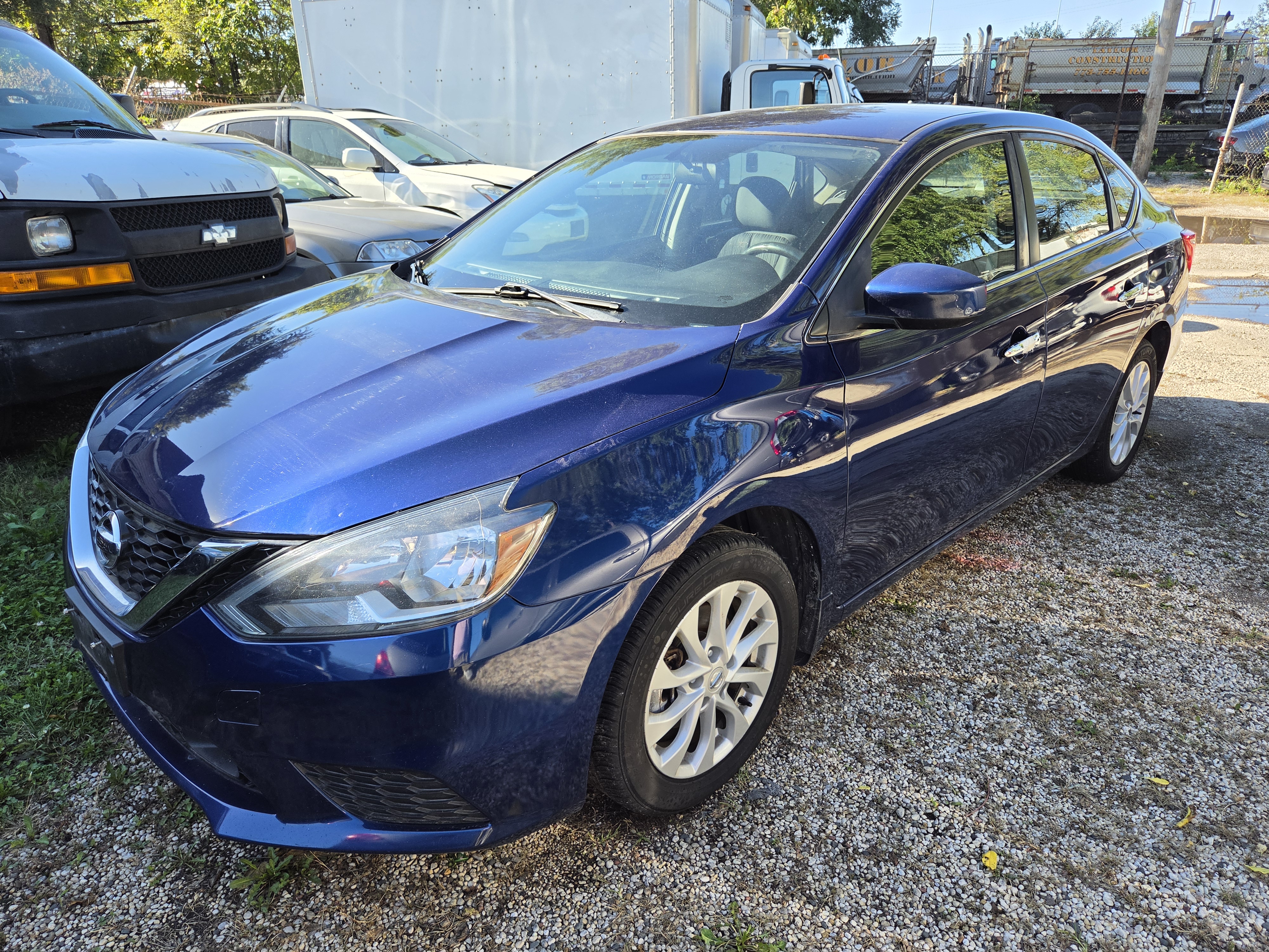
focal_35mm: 23
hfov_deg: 73.9
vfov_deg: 58.9
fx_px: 843
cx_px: 634
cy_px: 476
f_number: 1.8
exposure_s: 1/1016
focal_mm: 5.4
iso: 80
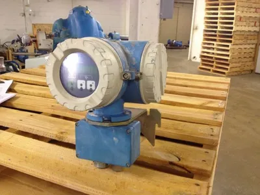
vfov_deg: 40.7
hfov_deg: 52.6
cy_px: 98
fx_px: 263
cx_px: 130
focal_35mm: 35
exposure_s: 1/20
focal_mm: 4.28
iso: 160
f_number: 2.4
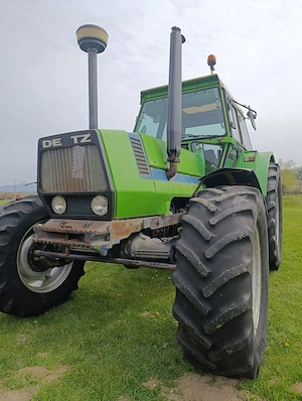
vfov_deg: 73.8
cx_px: 151
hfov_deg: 59.0
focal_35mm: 23
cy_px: 200
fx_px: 267
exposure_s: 1/784
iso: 52
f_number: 1.65
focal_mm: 6.11
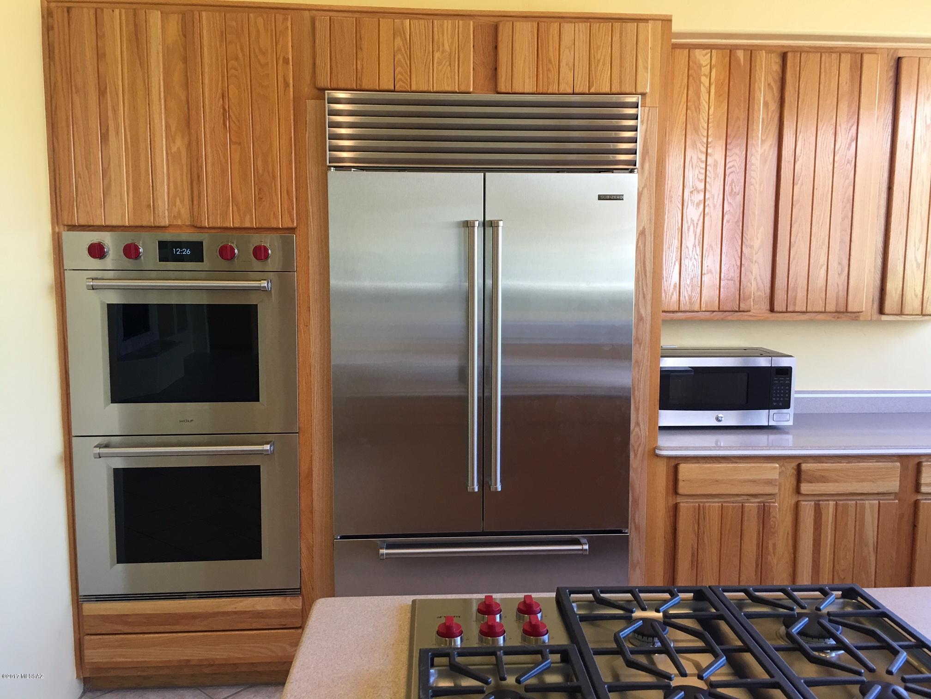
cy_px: 350
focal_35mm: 29
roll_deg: -0.5
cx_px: 466
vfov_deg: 48.2
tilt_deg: -6.0
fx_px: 780
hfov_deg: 61.7
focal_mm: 4.15
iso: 32
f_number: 2.2
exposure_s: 1/15
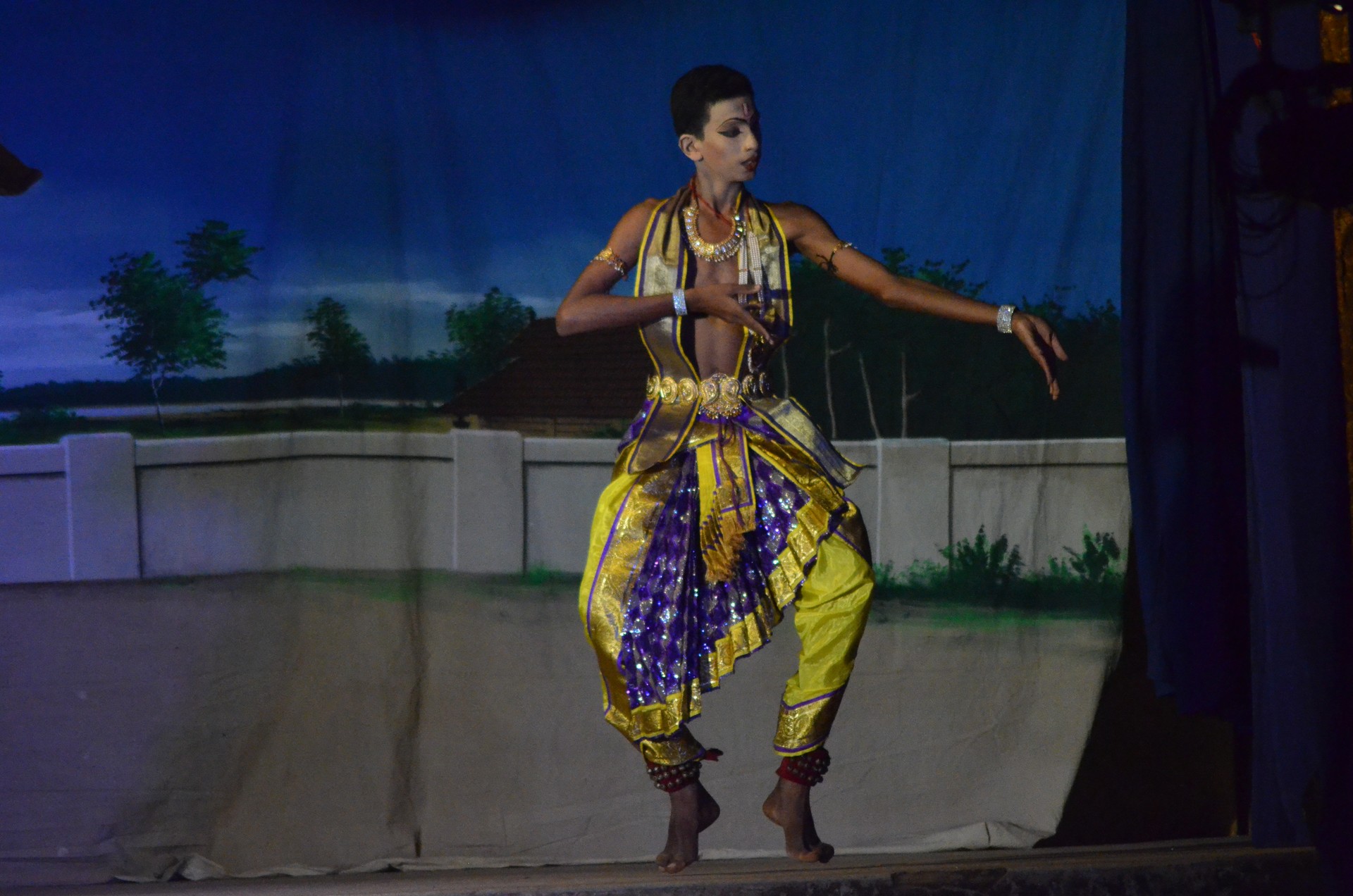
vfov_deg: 4.3
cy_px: 448
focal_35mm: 315
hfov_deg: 6.6
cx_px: 676
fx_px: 11815
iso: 6400
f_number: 4.8
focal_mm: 210
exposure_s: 1/800
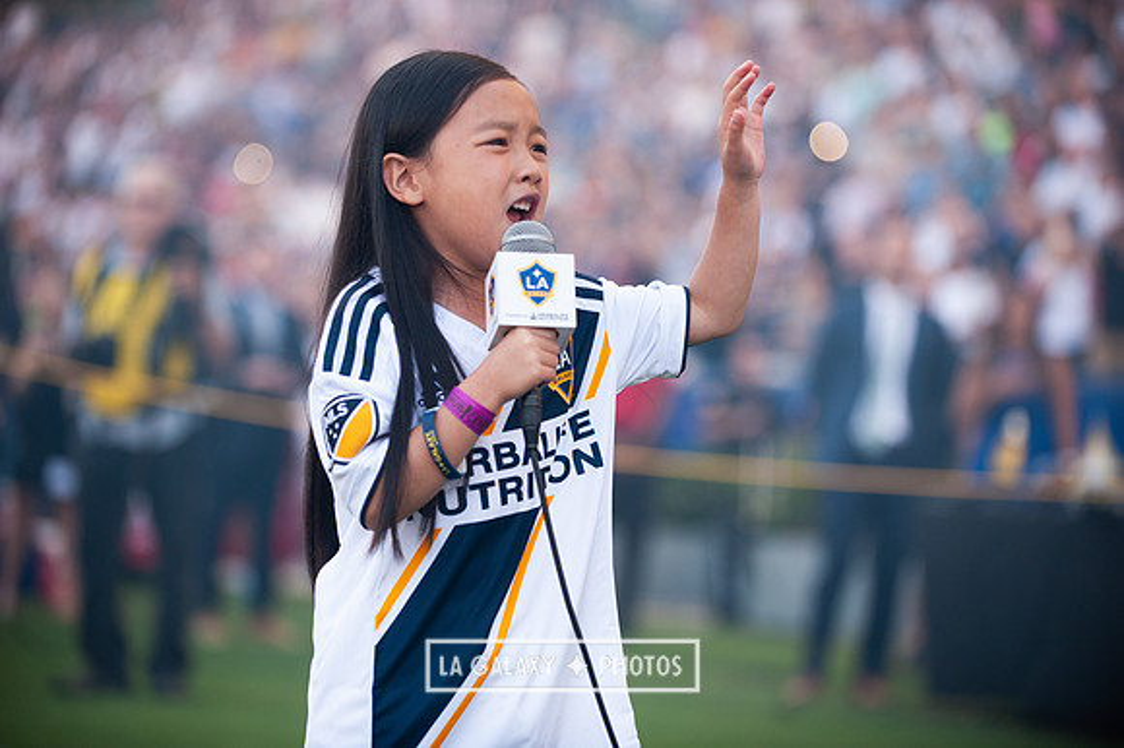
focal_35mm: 120
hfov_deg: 17.1
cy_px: 374
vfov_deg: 11.4
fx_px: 3744
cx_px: 562
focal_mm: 120
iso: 800
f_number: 2.8
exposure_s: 1/1250
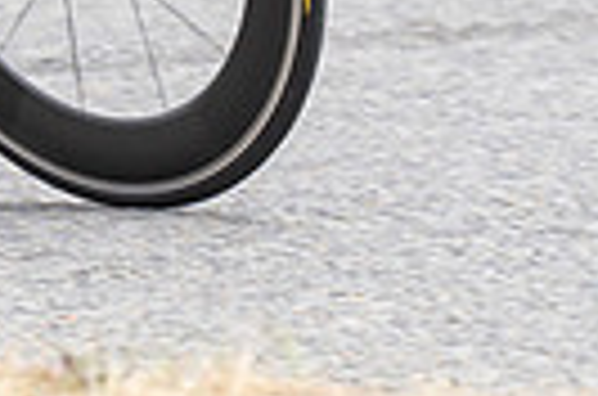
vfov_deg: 1.9
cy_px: -575
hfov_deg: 2.8
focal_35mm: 734
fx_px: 12163
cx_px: -299
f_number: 4
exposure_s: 1/1000
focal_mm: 139
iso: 500
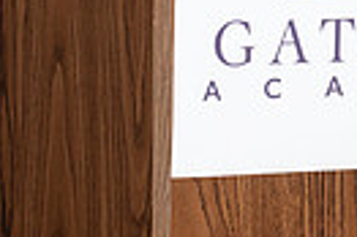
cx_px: 505
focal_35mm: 702
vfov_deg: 1.9
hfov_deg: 2.9
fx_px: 6953
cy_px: -397
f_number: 5.6
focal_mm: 120
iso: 640
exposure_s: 1/80
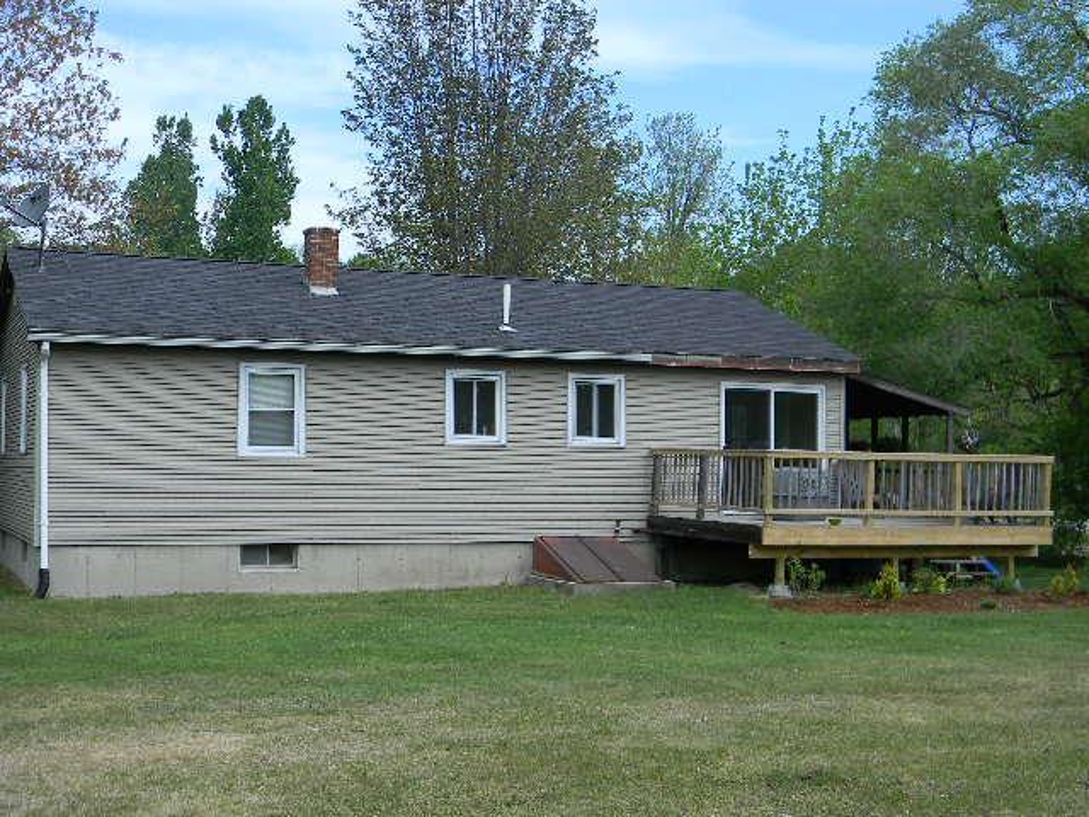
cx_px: 544
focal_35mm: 47
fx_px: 1479
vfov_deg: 30.9
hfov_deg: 40.4
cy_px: 408
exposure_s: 1/385
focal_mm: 8.6
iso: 80
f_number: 3.9
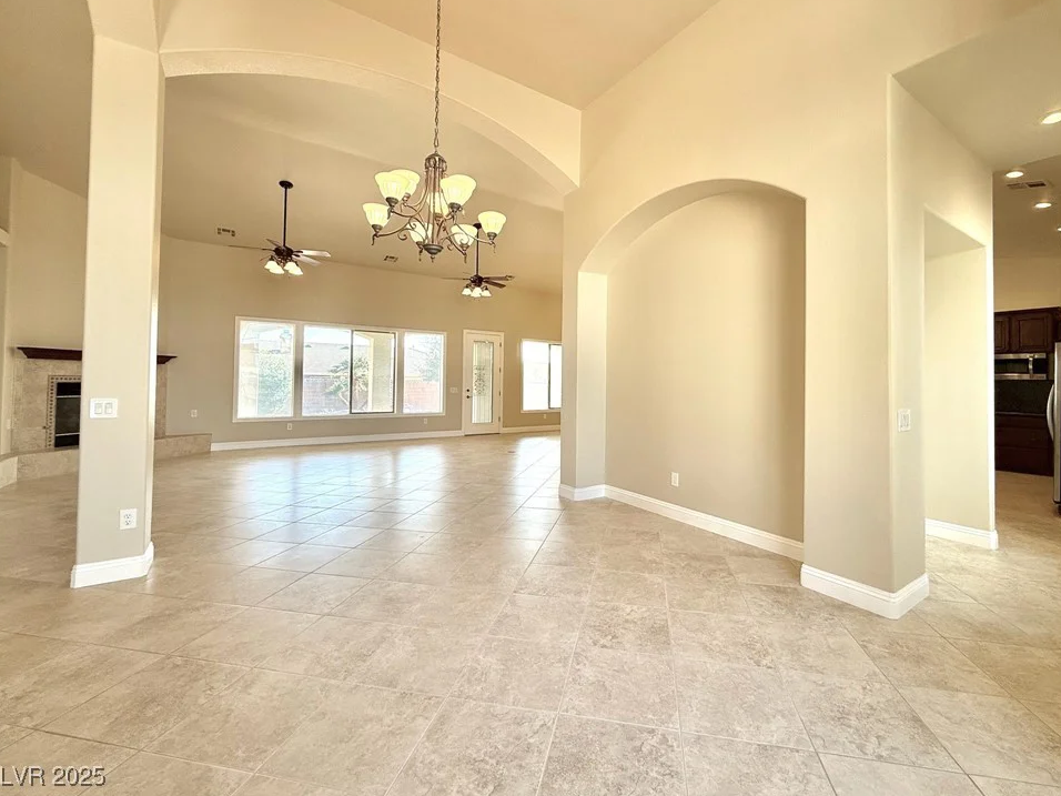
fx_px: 460
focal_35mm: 15
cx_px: 560
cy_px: 374
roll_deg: -0.4
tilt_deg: +1.1
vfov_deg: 81.7
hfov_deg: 98.1
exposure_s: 1/179
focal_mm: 2.22
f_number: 2.2
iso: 64
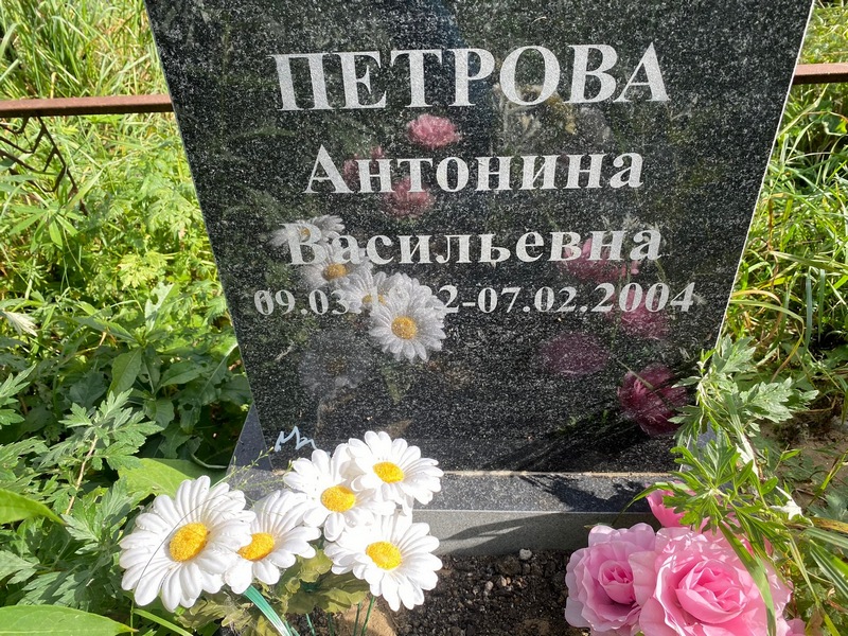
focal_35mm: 26
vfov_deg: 53.1
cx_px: 424
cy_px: 318
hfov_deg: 67.3
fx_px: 637
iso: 32
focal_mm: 4.25
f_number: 1.8
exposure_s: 1/630
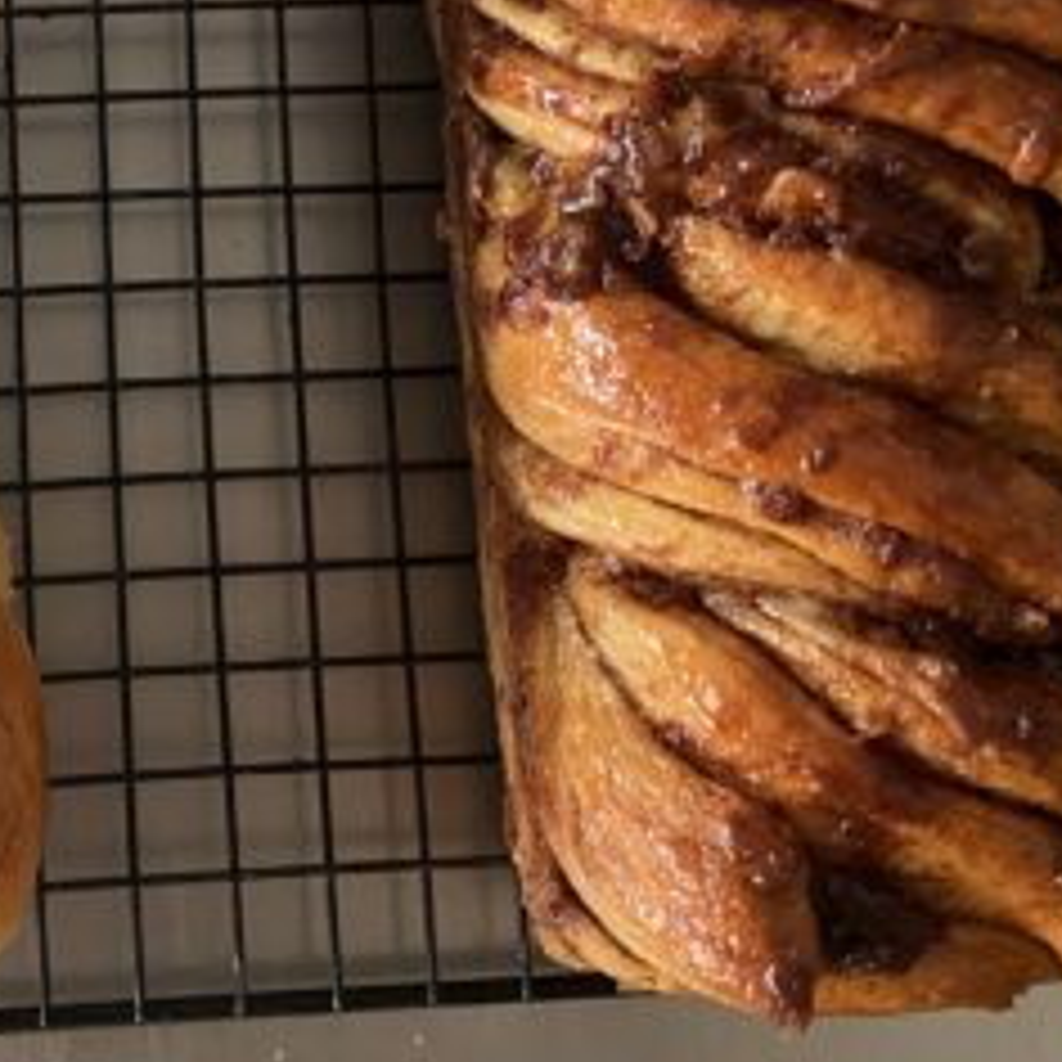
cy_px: 171
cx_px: 101
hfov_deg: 25.6
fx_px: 2256
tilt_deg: -82.7
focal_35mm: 65
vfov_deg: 25.9
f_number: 1.8
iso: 125
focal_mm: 4.25
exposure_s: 1/68
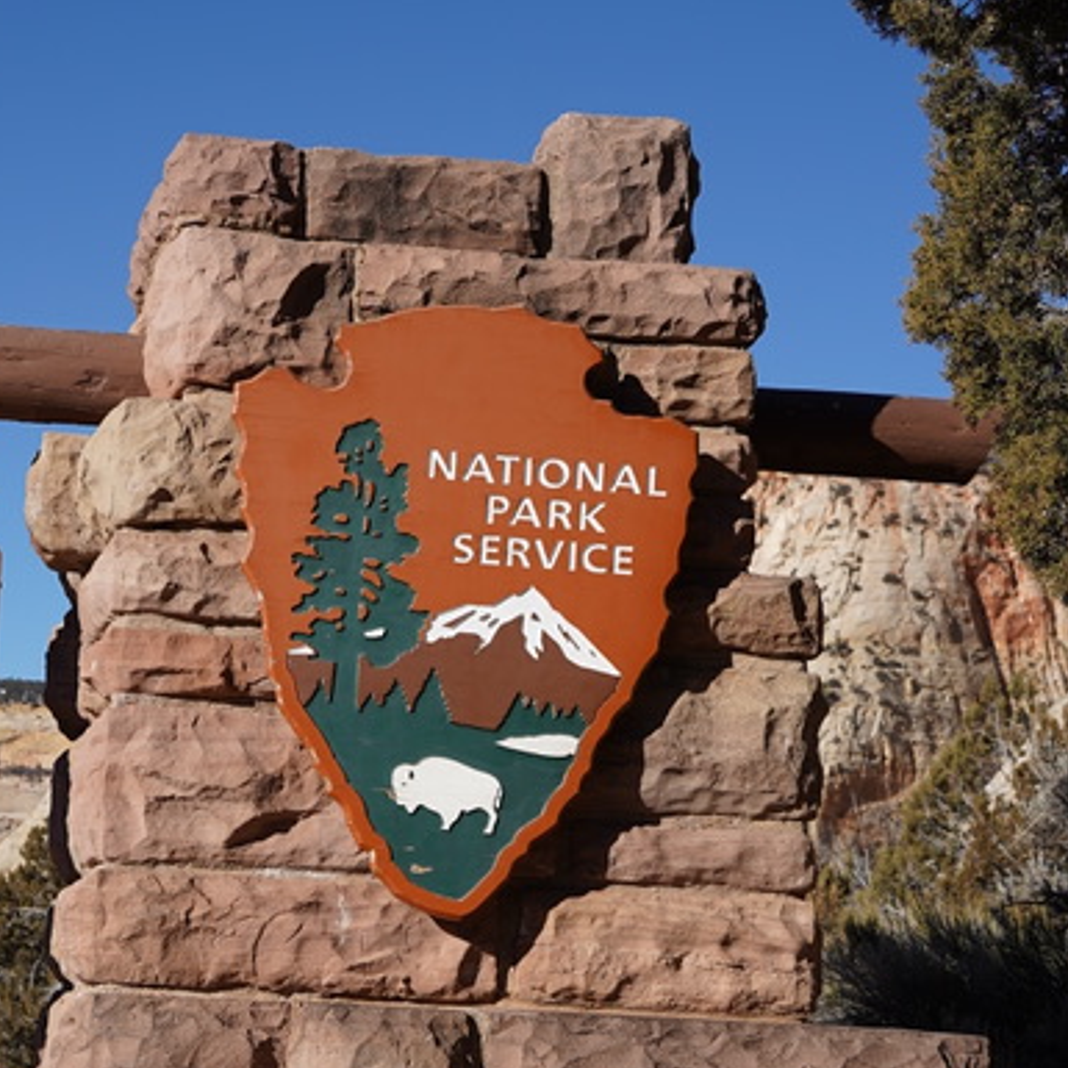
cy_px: 727
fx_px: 2932
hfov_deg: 20.5
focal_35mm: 84
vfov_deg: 20.6
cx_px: 297
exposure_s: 1/1000
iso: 100
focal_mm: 35
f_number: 4.5
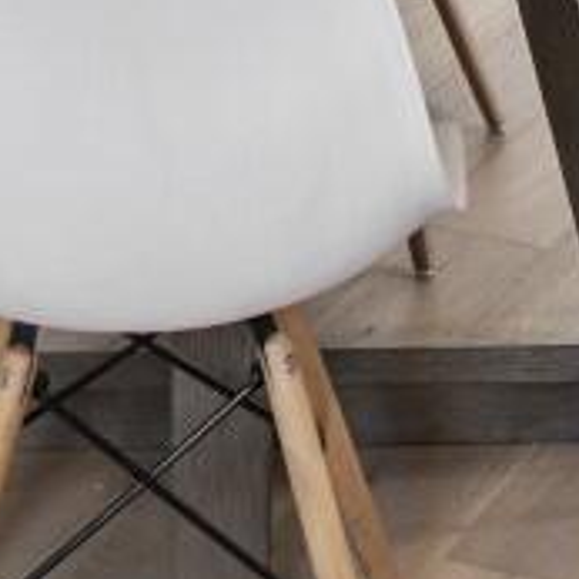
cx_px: 351
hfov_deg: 12.2
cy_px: -994
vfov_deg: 10.0
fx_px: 2706
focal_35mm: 143
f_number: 8
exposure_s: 1/6
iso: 500
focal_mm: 18
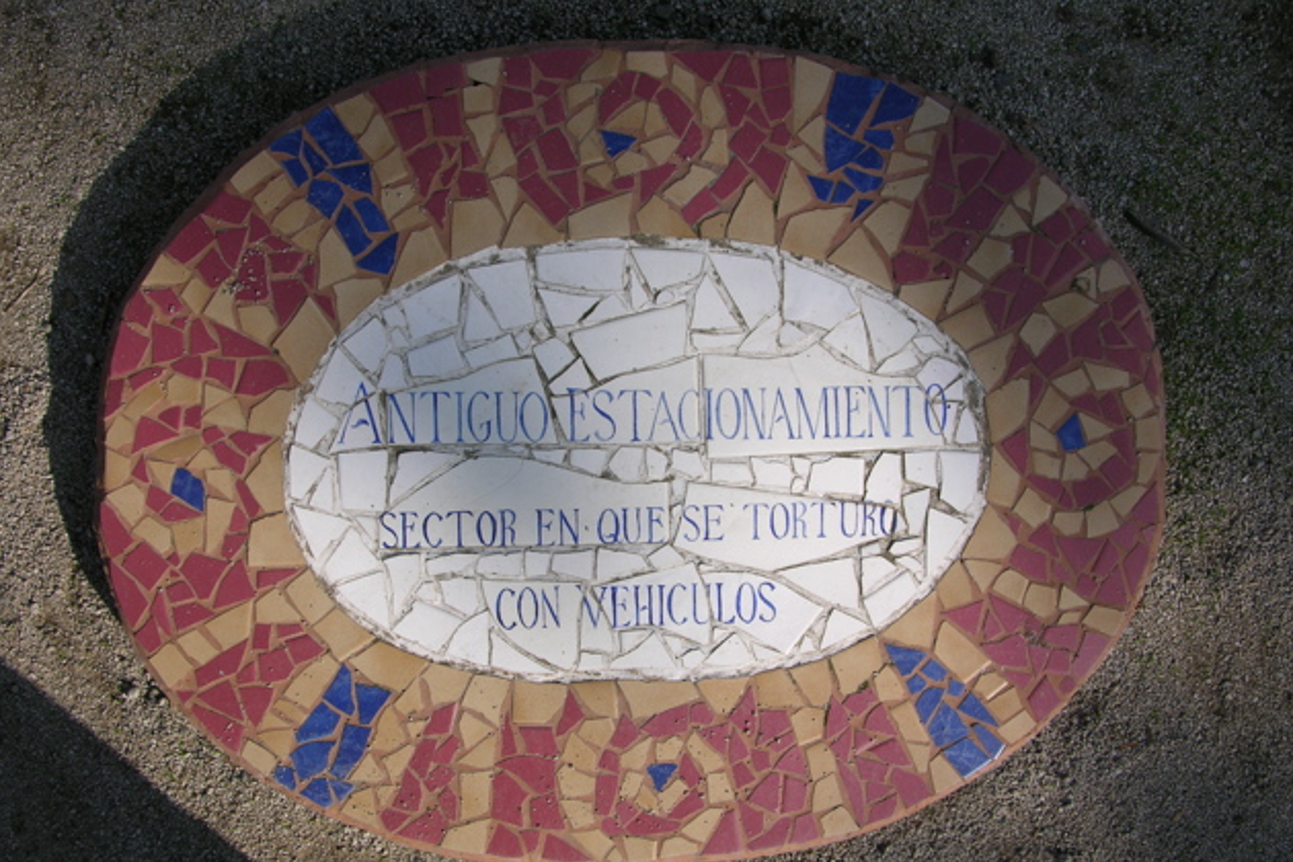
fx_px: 1329
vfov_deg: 35.9
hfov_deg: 51.9
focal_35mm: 37
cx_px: 655
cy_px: 488
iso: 50
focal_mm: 8.9
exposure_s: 1/232
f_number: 6.3
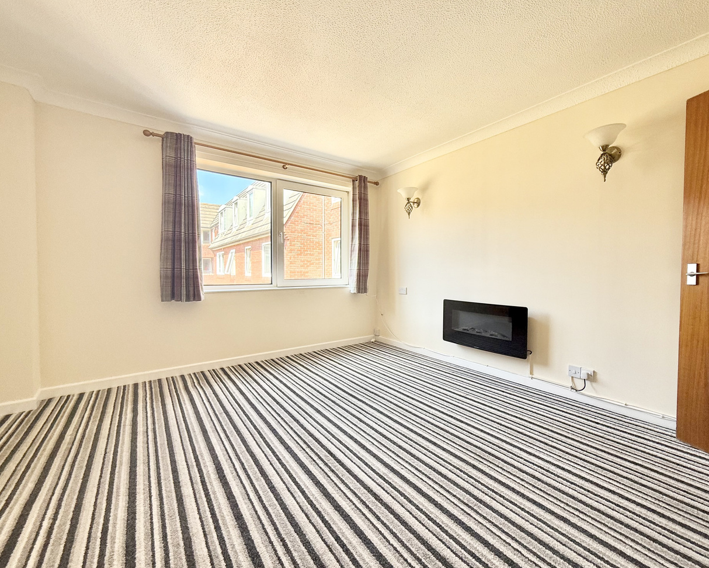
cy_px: 279
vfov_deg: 84.1
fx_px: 315
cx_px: 382
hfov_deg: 96.6
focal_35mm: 15
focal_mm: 2.22
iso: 64
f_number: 2.2
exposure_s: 1/133
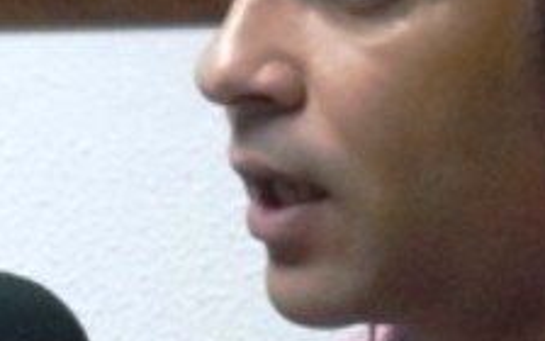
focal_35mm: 224
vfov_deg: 5.9
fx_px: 3327
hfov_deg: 9.4
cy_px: 54
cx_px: 307
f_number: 3.9
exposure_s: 1/25
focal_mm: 13.2
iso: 800
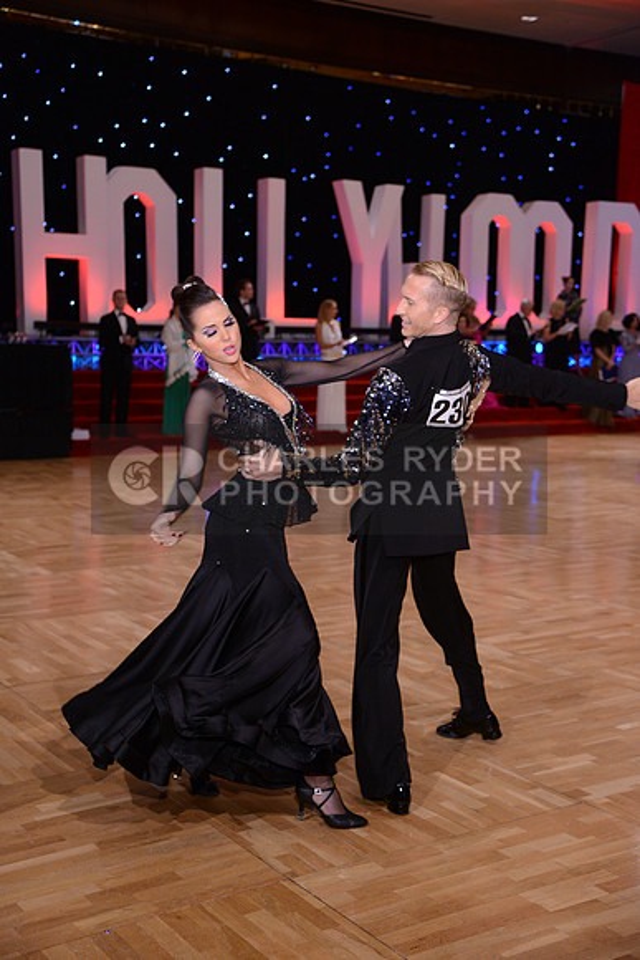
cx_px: 320
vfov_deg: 41.1
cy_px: 480
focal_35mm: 48
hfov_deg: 28.1
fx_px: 1279
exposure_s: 1/250
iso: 1600
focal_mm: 48
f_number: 4
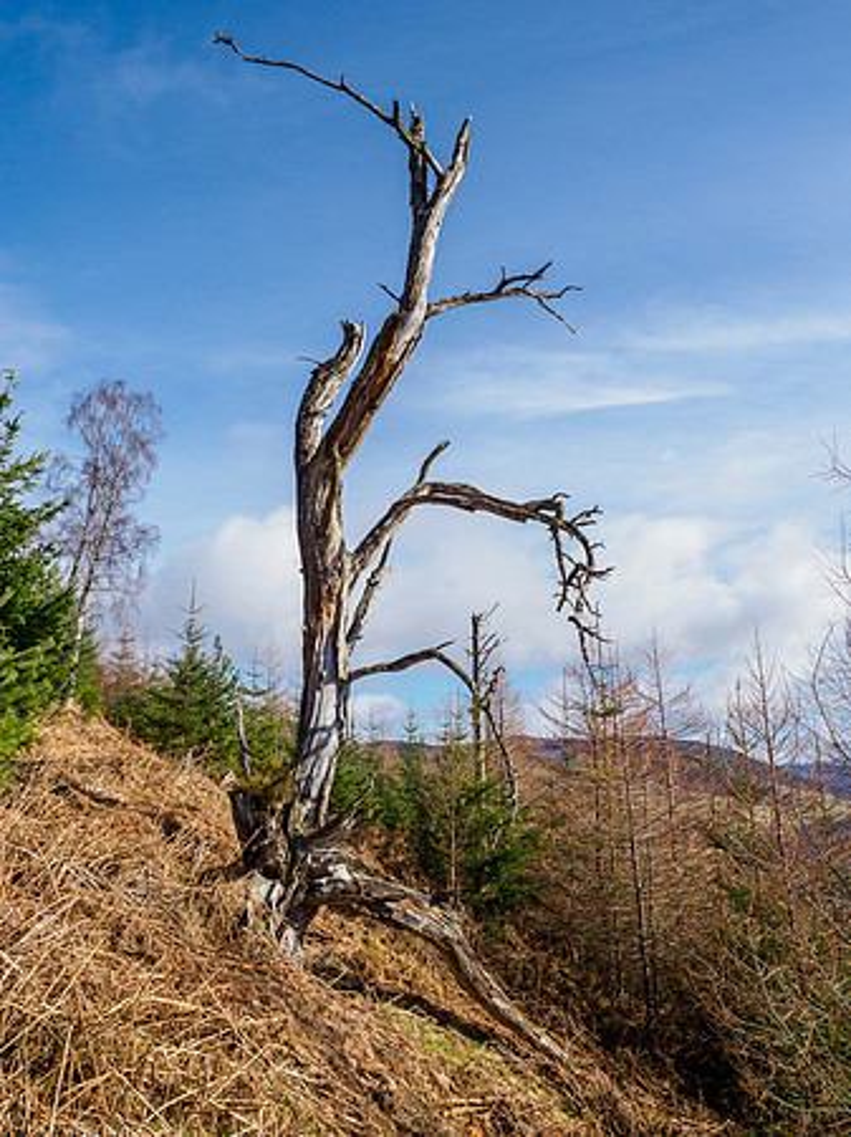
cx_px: 426
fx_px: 787
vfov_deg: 71.6
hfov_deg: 56.8
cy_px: 568
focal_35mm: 24
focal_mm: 12
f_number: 5.6
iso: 200
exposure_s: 1/800
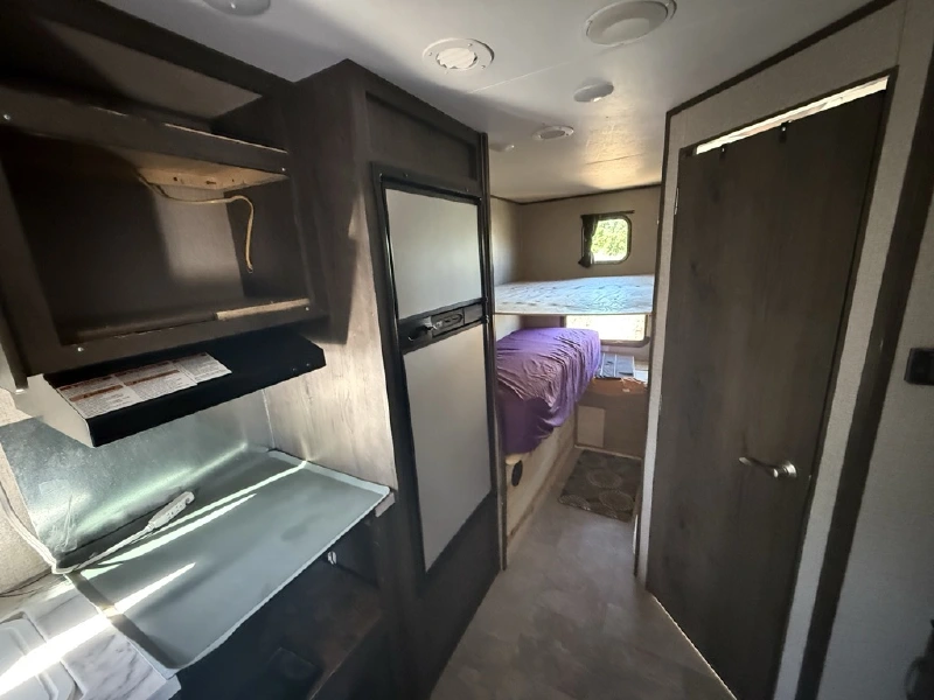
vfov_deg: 85.7
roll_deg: +2.5
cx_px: 467
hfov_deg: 102.1
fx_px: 378
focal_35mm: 14
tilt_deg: -14.5
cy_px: 350
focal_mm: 2.22
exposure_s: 1/60
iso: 1250
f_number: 2.2
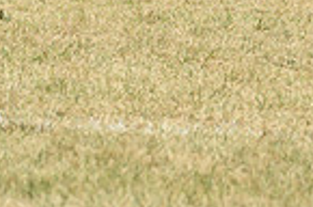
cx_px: 149
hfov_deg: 1.4
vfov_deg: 0.9
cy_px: -183
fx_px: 12501
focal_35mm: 1441
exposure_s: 1/1000
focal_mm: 240
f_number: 5.3
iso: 220
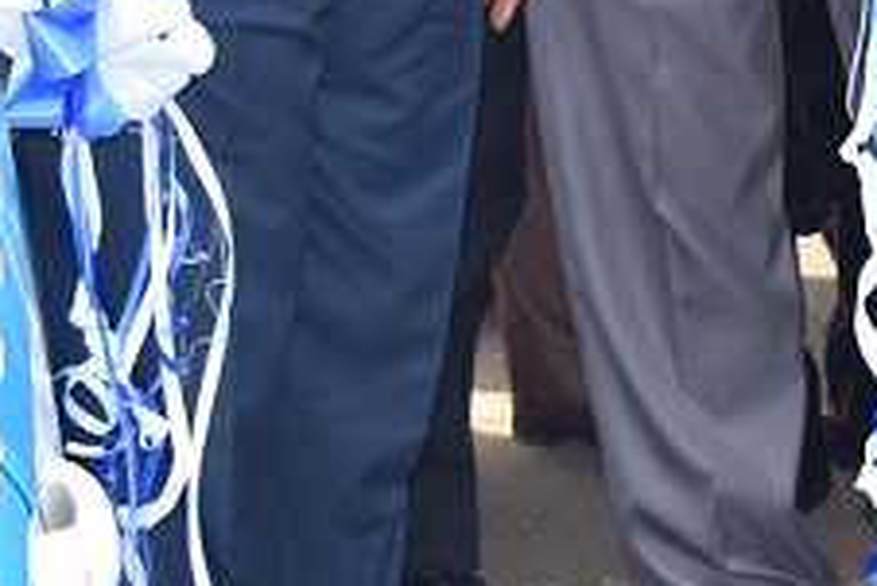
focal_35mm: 194
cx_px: 984
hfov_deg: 10.5
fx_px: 4731
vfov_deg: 6.8
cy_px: -598
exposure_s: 1/160
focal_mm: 31
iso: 100
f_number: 5.6
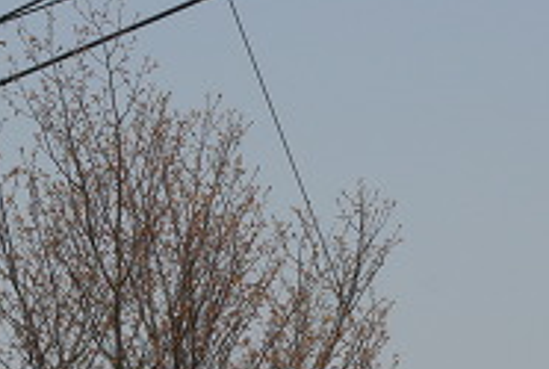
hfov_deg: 9.3
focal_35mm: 220
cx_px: 319
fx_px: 3363
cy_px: 617
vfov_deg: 6.2
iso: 200
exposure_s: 1/500
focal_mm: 42.5
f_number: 9.5
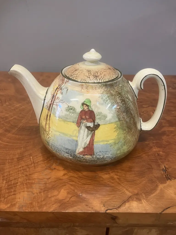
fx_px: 190
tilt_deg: -29.4
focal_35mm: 28
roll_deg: -0.4
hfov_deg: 49.7
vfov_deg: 63.4
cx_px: 88
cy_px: 118
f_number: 1.8
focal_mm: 3.99
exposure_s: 1/50
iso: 160
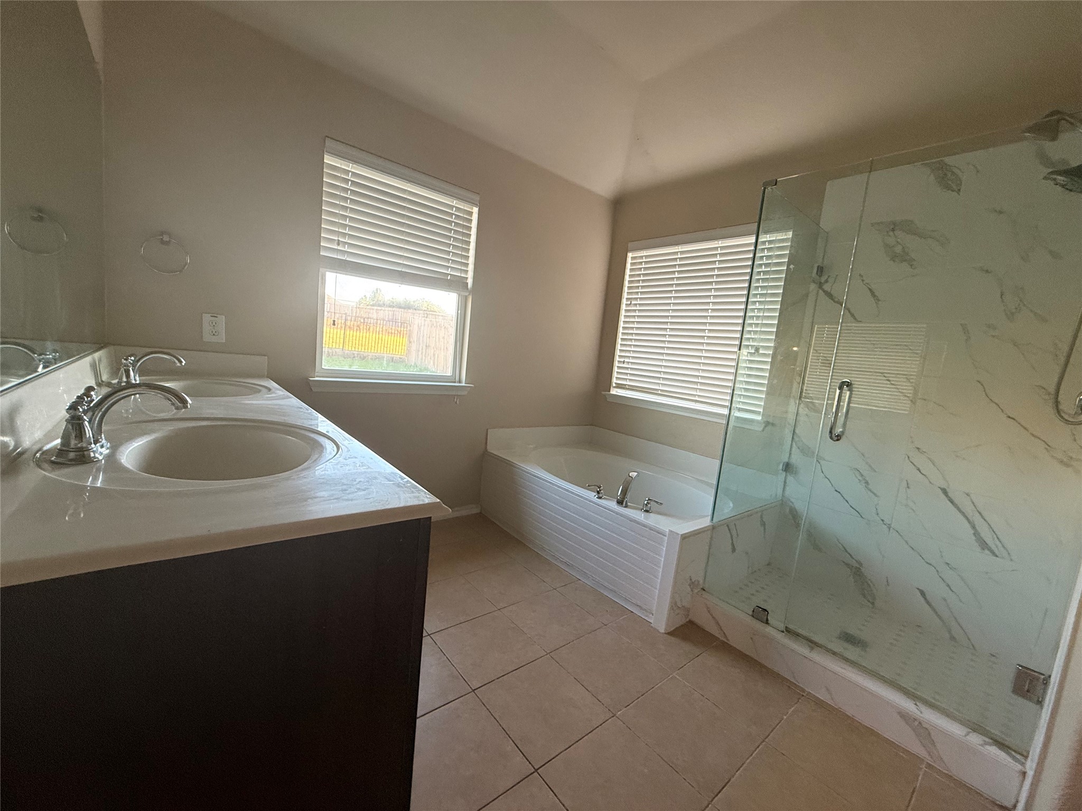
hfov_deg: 102.1
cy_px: 406
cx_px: 541
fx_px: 438
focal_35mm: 14
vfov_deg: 85.7
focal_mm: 2.22
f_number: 2.2
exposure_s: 1/60
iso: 200
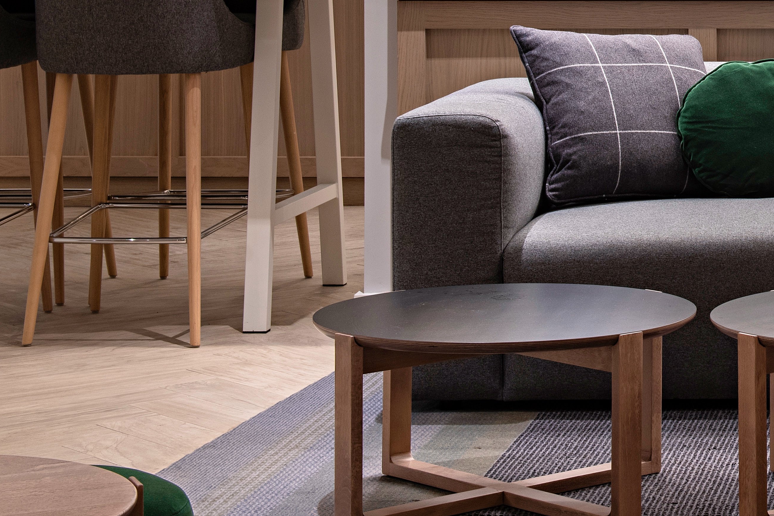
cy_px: -94
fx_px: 2580
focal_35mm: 120
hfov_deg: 16.2
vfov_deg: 11.2
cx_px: 1006
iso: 100
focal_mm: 38
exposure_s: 1/1.25
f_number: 9
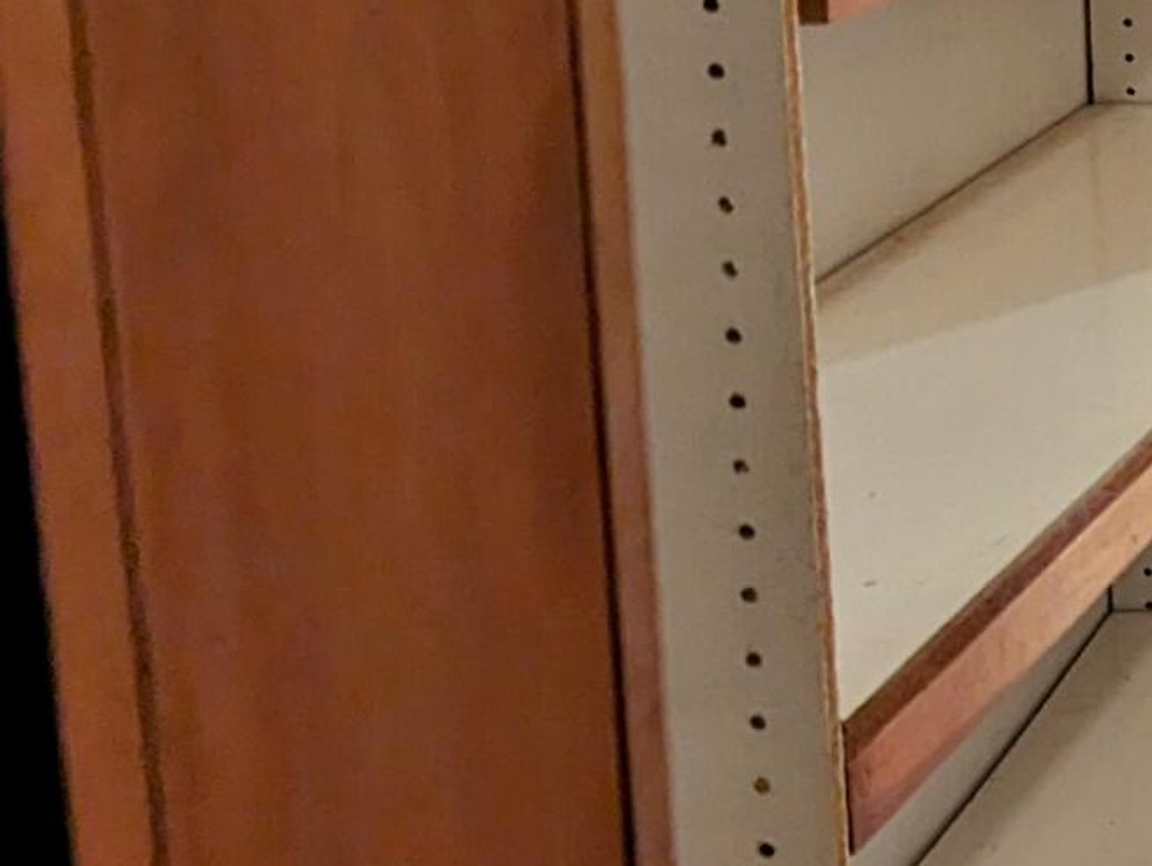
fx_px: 3663
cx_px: 2146
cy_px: 26
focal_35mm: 110
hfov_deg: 15.2
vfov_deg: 13.3
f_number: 1.85
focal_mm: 6.81
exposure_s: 1/24
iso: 670
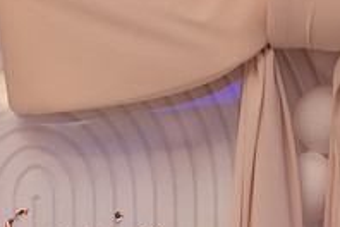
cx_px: 168
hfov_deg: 8.3
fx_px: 2351
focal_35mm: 249
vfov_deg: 5.5
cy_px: 182
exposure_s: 1/250
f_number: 2.8
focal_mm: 85
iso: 1000
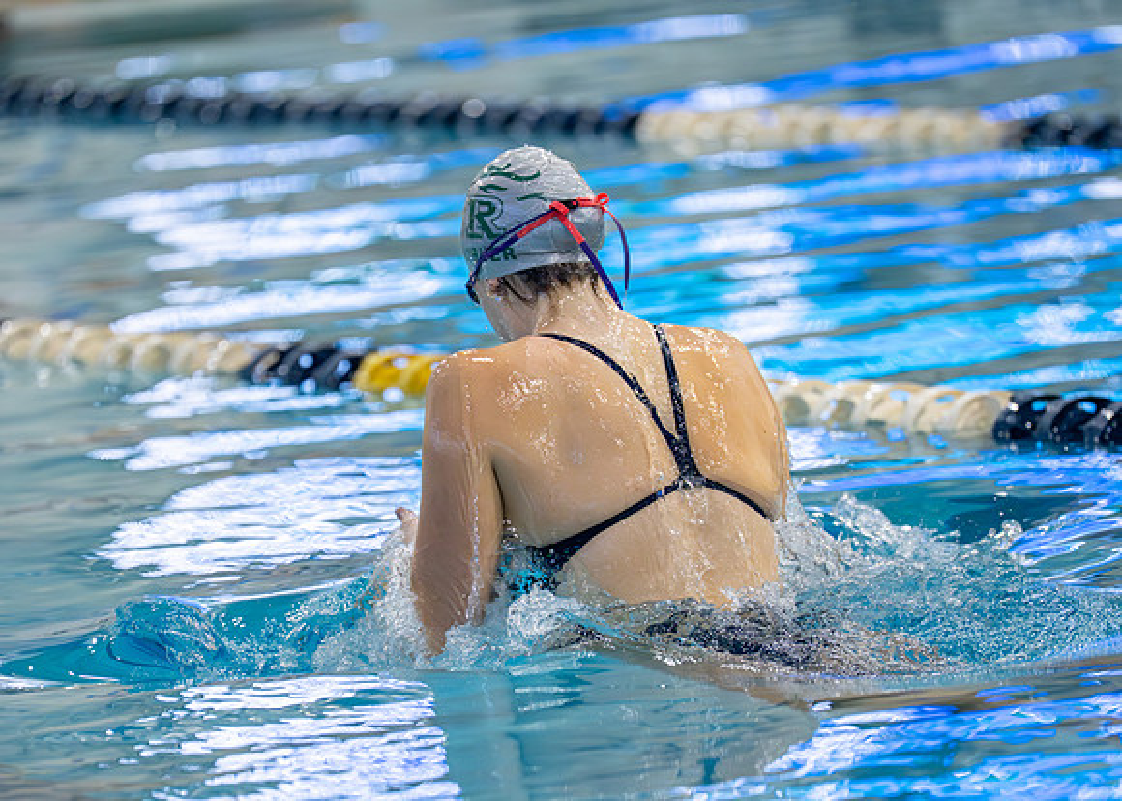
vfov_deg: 4.7
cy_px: 524
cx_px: 463
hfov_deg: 6.6
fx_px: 9773
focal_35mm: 307
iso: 2500
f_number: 2.8
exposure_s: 1/1000
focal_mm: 200
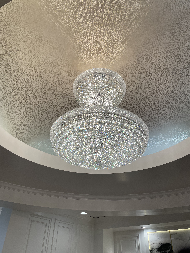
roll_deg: -1.2
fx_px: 190
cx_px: 95
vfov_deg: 67.3
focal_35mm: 26
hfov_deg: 53.1
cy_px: 126
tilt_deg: +36.4
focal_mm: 4.2
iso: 32
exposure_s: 1/181
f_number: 1.6
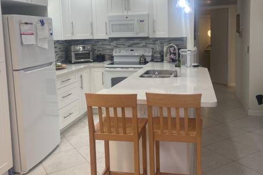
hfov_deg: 53.1
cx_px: 135
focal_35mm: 36
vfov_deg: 36.6
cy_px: 64
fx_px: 263
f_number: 1.6
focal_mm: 4.2
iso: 50
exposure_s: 1/120
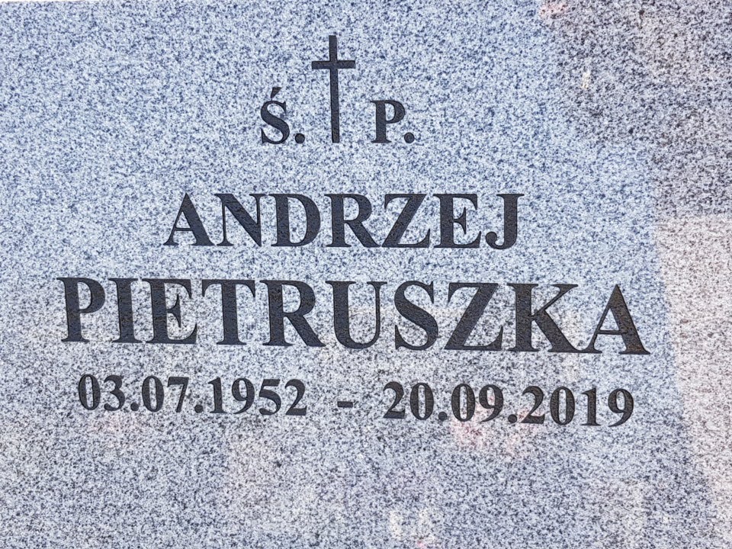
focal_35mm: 26
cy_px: 274
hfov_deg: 67.3
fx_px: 550
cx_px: 366
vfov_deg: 53.1
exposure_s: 1/356
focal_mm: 4.2
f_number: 1.7
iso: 40
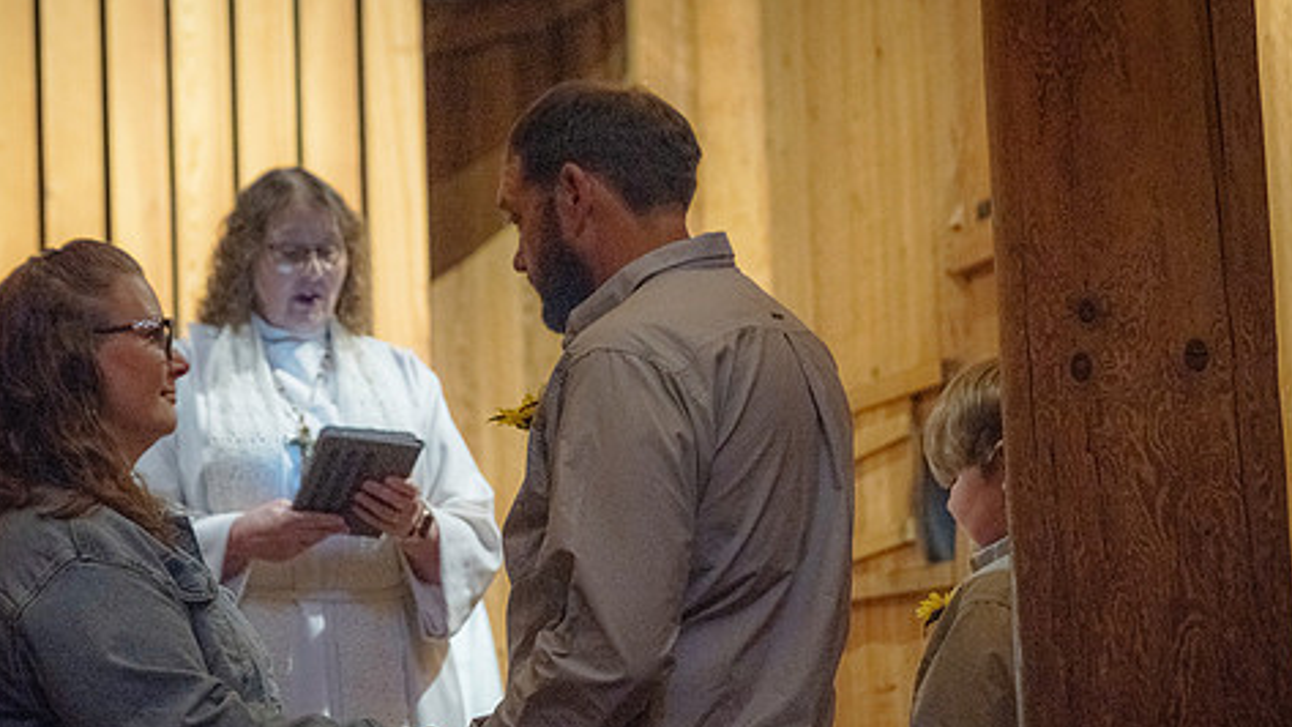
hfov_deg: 23.7
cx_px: 563
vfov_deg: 13.4
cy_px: 455
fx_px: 3083
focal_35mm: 90
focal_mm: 70
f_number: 4
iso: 5000
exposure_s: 1/125
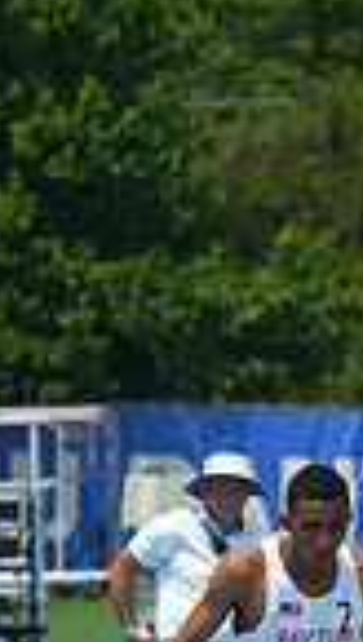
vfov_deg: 2.7
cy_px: 750
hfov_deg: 1.5
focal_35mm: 794
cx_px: 1155
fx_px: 13532
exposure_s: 1/2500
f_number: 5.6
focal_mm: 190
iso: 400
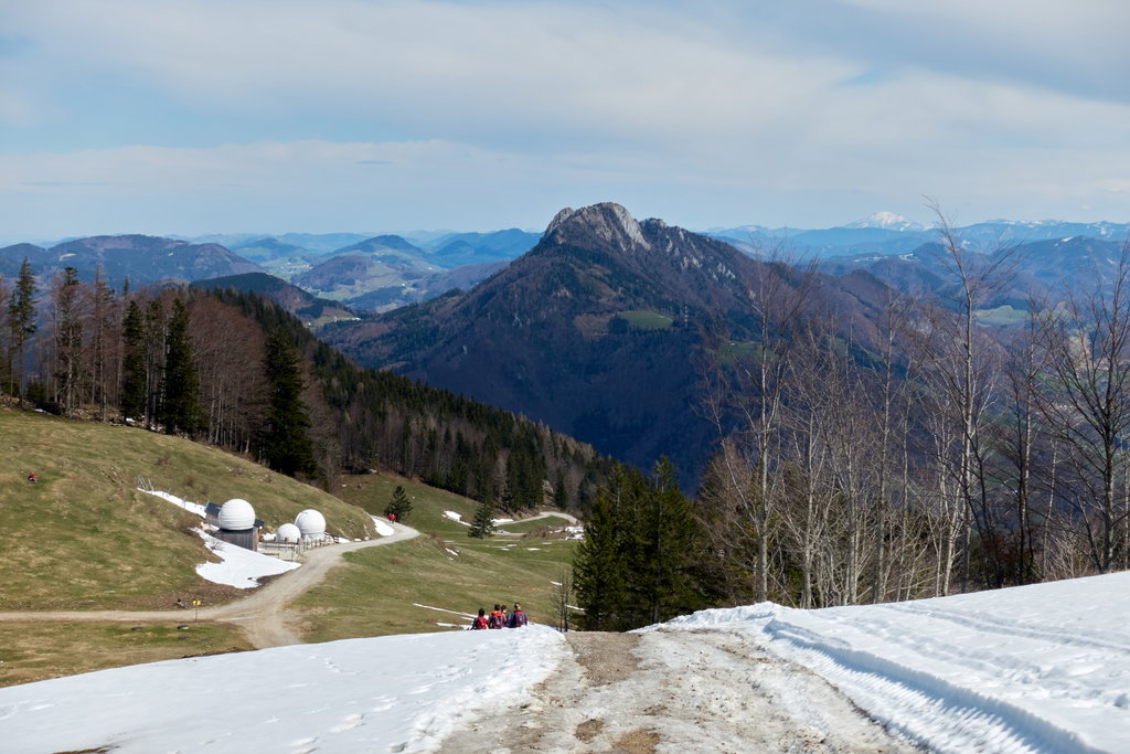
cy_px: 377
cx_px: 565
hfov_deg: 35.0
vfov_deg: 23.8
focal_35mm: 57
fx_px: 1789
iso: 125
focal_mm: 21.01
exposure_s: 1/640
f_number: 5.6
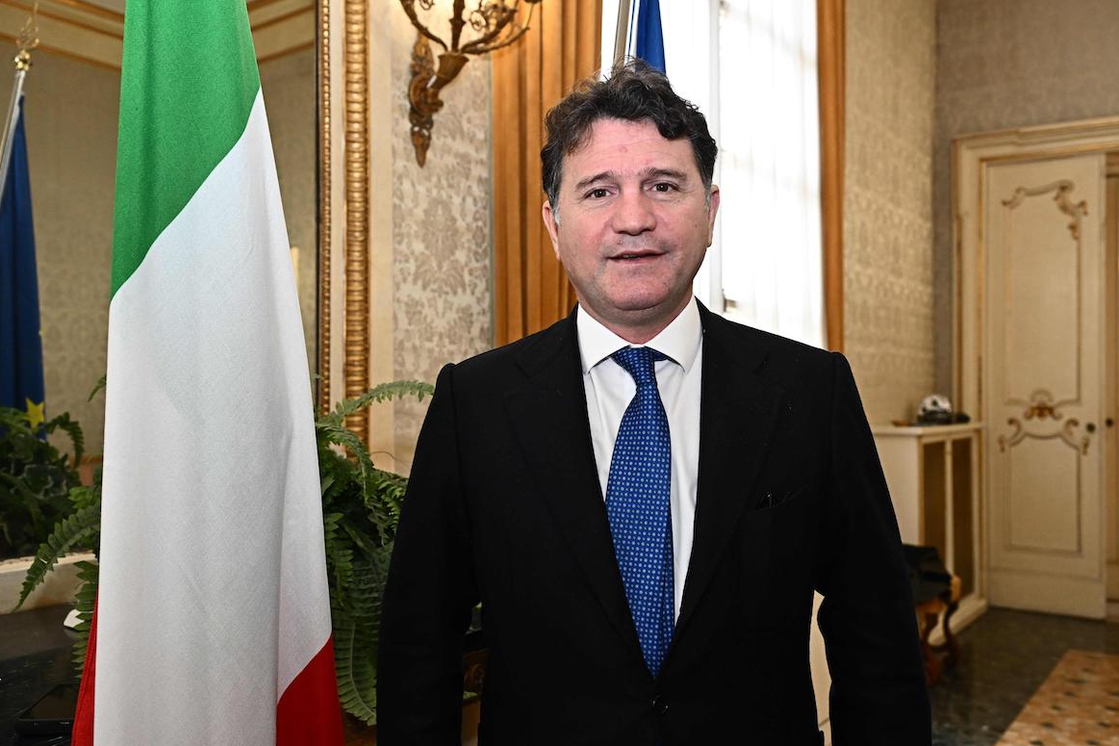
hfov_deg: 57.9
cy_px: 369
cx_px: 555
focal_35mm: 33
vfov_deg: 40.5
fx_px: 1010
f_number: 5
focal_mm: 31.5
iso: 1800
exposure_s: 1/100
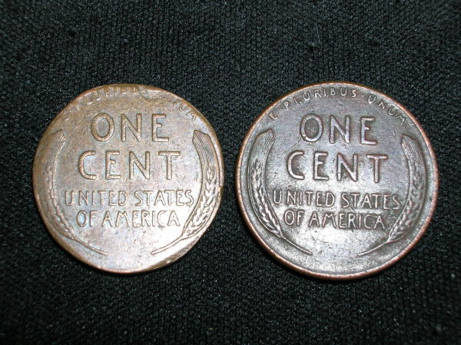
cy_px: 172
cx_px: 230
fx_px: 665
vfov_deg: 29.1
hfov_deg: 38.2
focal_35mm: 50
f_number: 5.6
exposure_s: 1/60.1
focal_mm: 8.4
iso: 50
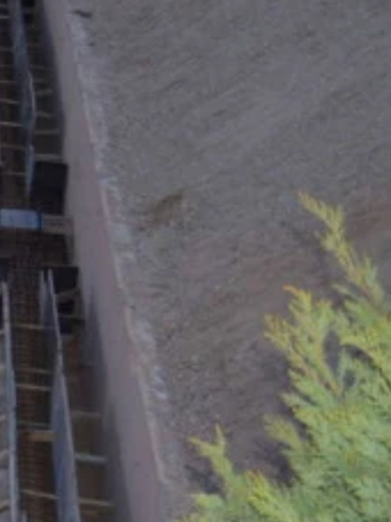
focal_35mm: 117
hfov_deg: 10.1
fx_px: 1764
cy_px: 286
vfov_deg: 16.8
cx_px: -692
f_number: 3.5
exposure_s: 1/60
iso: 500
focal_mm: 18
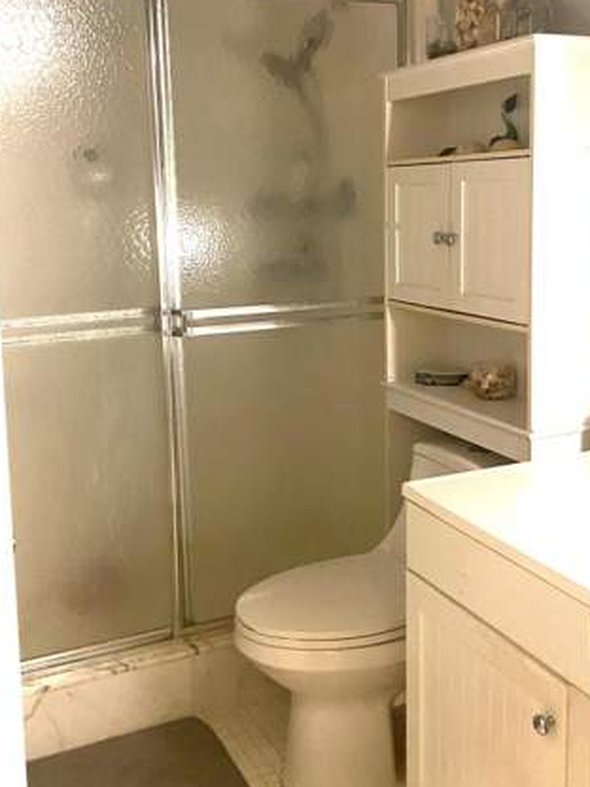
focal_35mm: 40
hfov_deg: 35.9
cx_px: 274
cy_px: 312
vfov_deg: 46.5
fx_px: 909
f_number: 1.8
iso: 500
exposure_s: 1/34
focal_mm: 4.25
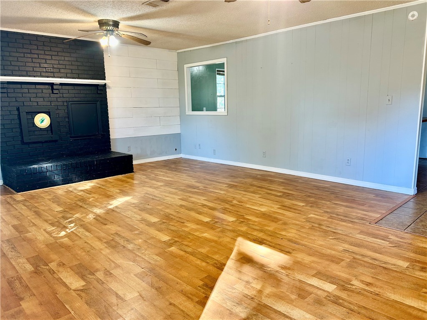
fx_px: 321
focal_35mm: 26
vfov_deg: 53.1
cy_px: 160
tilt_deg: -10.2
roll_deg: +1.3
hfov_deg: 67.3
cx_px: 214
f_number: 1.5
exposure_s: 1/60
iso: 80
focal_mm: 5.7
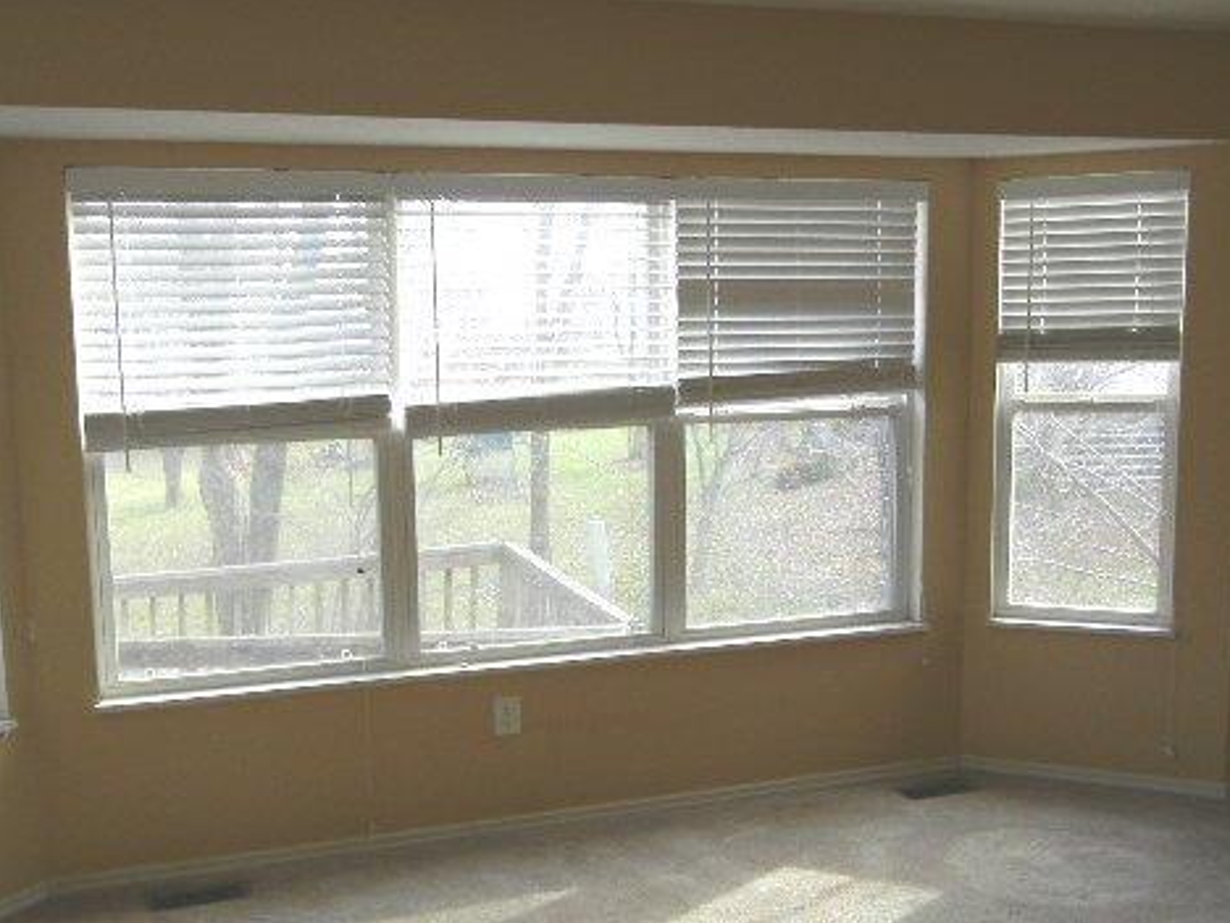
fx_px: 1457
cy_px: 544
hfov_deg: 45.8
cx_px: 586
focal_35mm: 41
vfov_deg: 35.0
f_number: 3.5
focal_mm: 5.4
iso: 160
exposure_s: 1/93.6
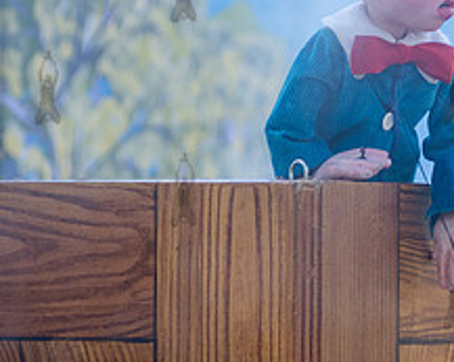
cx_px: 389
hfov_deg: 2.8
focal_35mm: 683
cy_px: 143
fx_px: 9165
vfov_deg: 2.3
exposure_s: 1/400
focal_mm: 185
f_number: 3.5
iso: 500
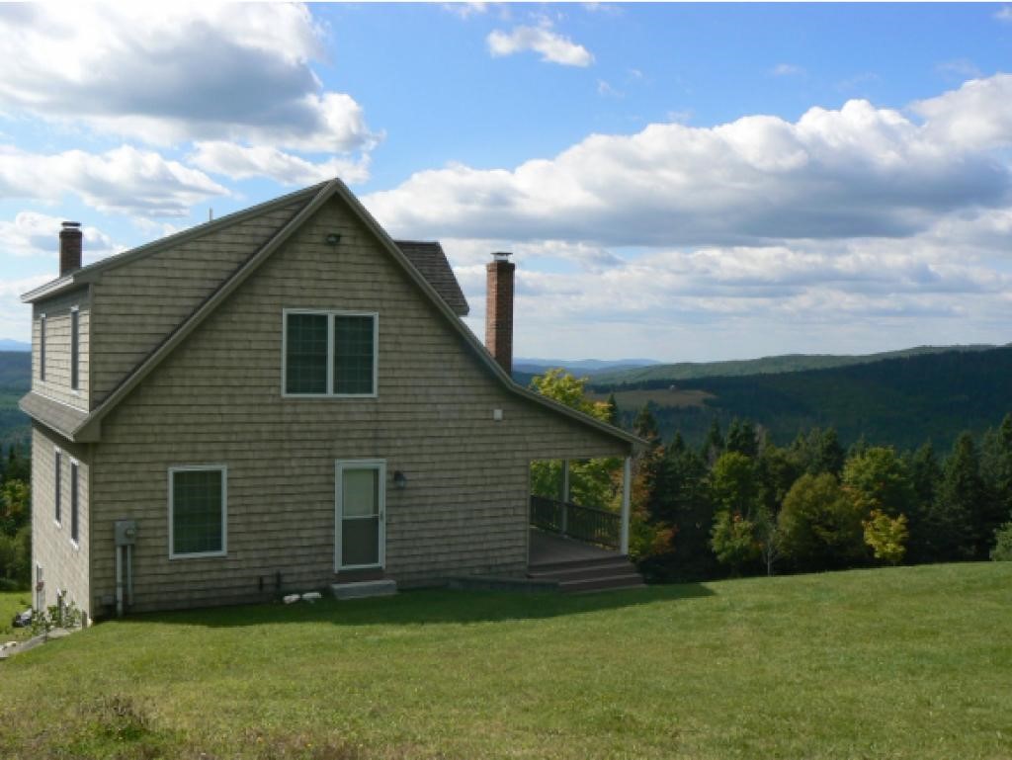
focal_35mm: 36
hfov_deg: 51.3
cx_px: 506
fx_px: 1053
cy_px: 380
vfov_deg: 39.7
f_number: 7.1
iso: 80
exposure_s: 1/400
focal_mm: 6
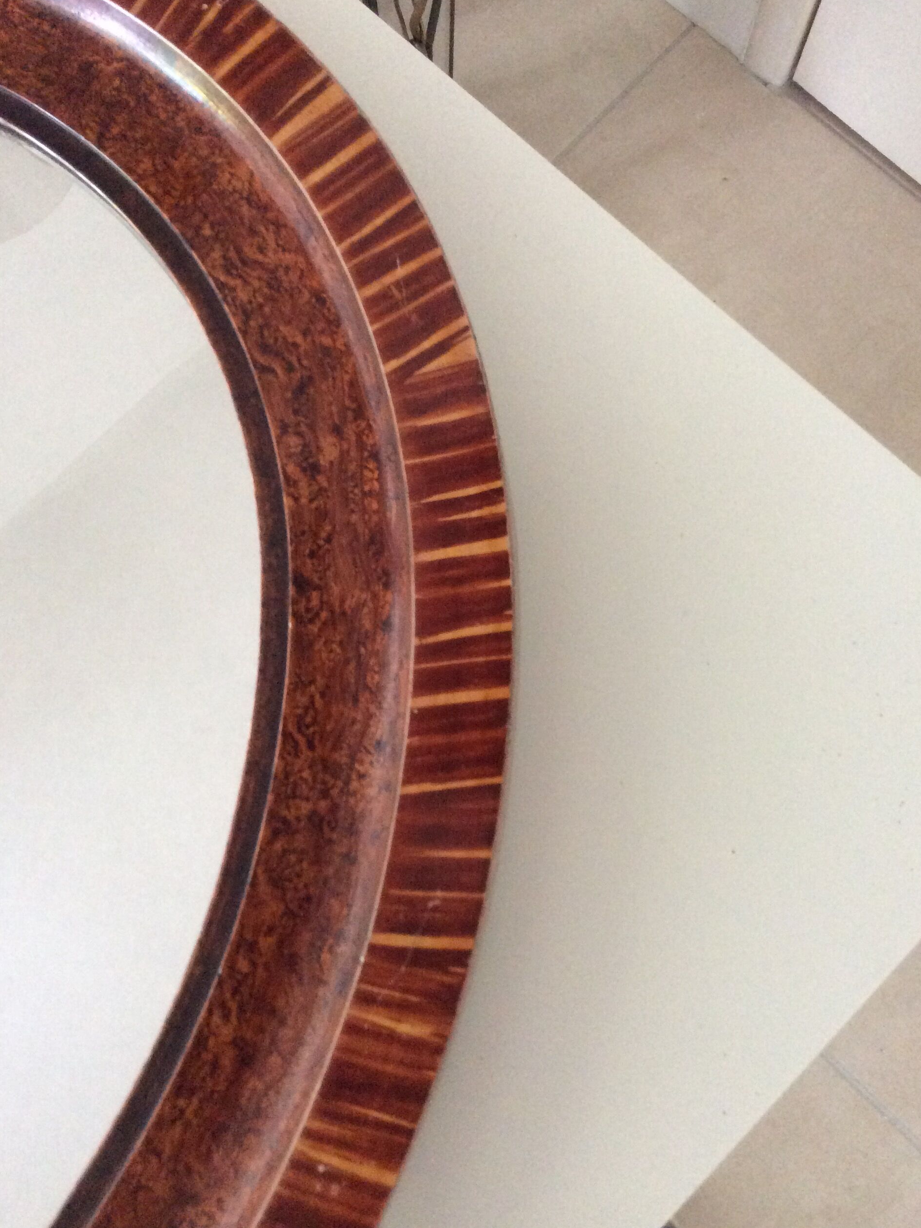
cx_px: 457
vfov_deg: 55.4
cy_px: 623
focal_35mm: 33
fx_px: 1171
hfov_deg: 42.9
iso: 320
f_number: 2.4
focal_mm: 3.3
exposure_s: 1/25
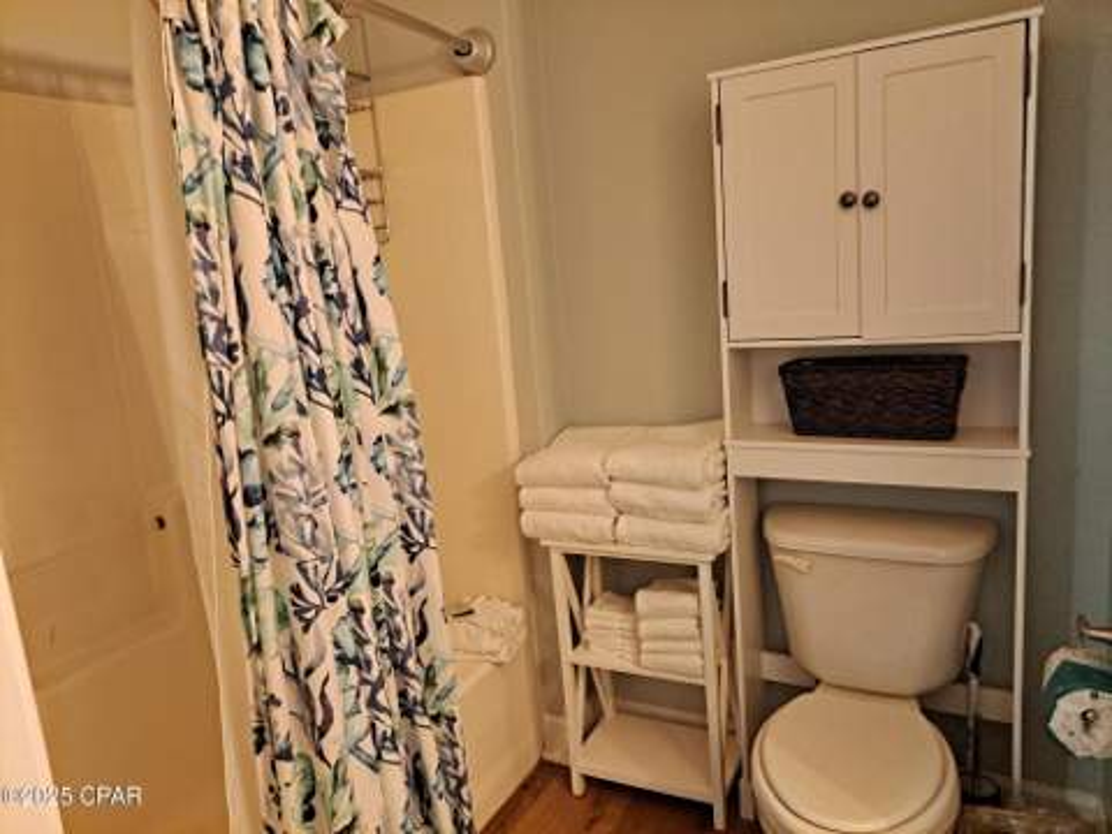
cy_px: 417
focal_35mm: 25
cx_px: 556
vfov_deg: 54.9
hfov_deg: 69.4
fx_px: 803
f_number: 2
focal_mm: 4.6
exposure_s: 1/40
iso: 320
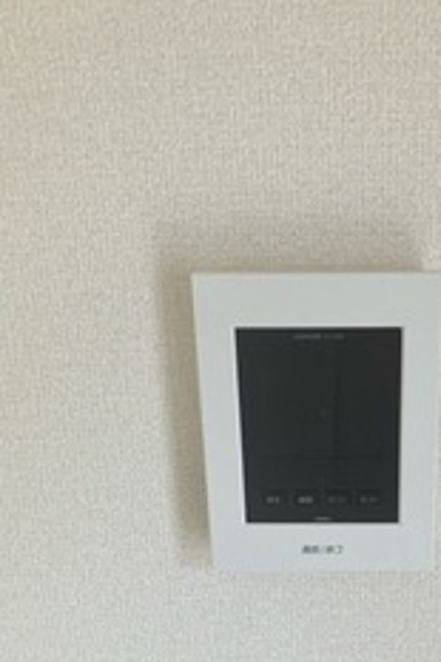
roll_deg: +0.8
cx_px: 344
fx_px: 828
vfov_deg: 42.2
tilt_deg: -20.2
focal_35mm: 45
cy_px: 500
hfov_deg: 29.2
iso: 64
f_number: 1.8
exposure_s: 1/121
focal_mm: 3.99
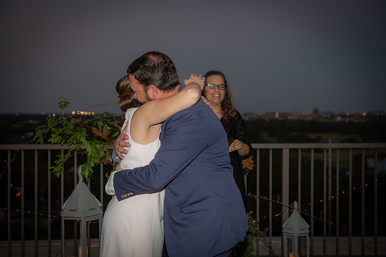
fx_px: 544
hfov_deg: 39.0
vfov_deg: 26.6
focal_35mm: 51
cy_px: 128
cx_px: 193
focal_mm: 48
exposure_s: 1/125
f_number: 3.5
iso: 800
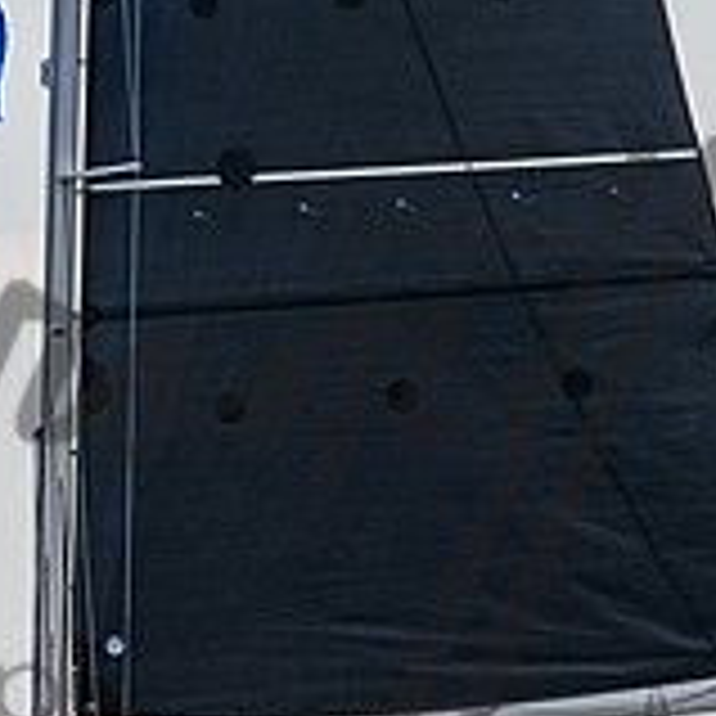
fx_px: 35804
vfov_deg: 1.1
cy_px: 486
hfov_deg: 1.1
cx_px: 113
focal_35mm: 1530
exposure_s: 1/1600
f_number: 9
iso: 400
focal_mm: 400
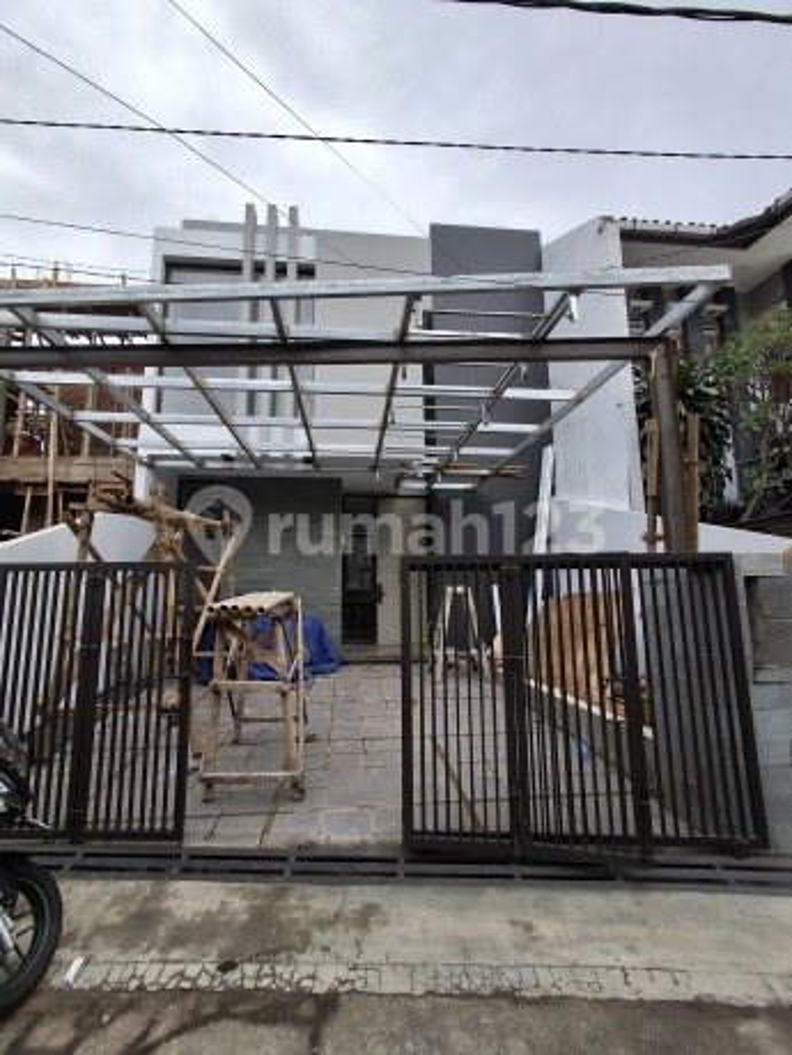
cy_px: 528
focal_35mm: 16
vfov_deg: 94.5
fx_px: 488
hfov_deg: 78.1
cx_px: 396
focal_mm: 1.64
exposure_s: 1/120
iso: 40
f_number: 2.2
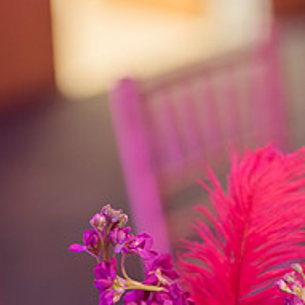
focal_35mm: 170
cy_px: 351
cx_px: 225
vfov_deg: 10.1
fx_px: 1695
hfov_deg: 10.3
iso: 800
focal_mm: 85
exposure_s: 1/60
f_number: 1.6
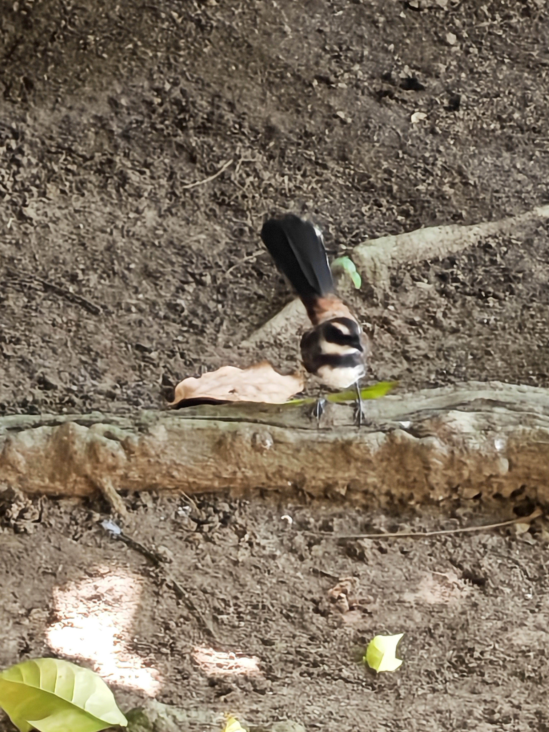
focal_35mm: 862
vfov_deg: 2.3
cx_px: 274
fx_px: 18228
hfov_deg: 1.7
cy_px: 366
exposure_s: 1/50
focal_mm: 15.38
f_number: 2.6
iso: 1250
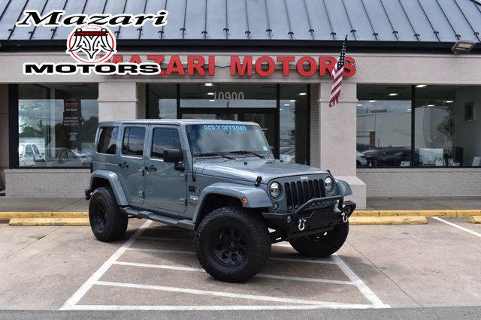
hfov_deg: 51.3
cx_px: 240
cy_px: 160
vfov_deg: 35.5
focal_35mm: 38
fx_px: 501
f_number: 11
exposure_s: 1/400
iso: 400
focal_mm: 25
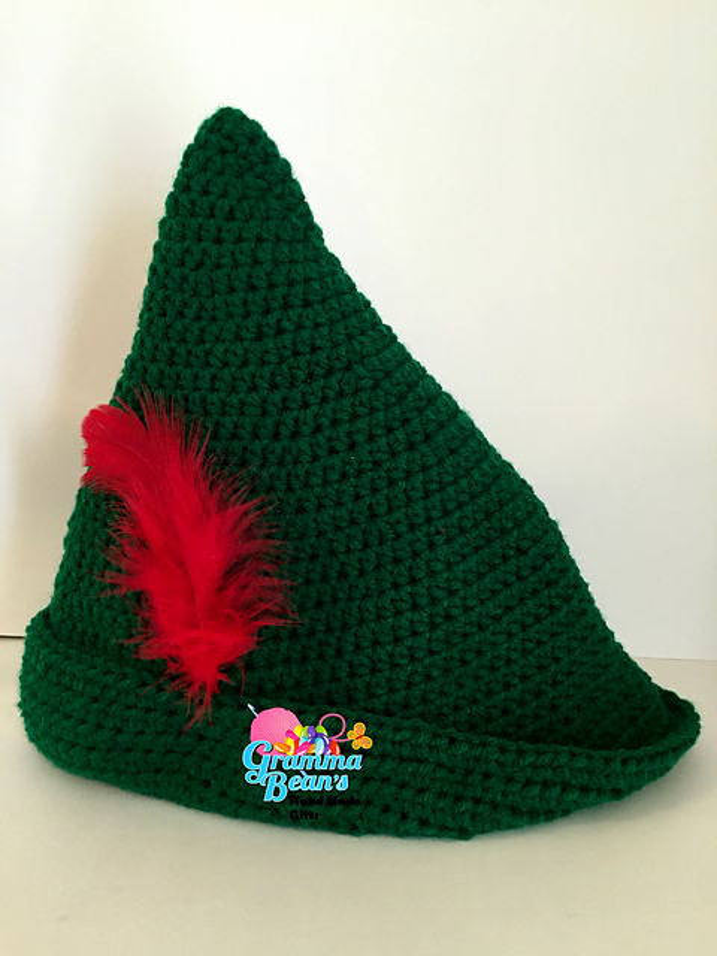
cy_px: 478
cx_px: 358
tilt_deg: -14.6
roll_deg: -3.1
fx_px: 801
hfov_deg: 48.2
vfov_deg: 61.7
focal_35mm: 29
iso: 250
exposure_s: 1/15
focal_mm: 4.15
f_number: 2.2
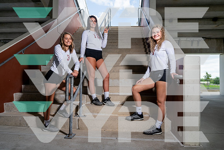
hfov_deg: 65.5
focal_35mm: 28
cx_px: 112
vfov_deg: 46.4
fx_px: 174
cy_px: 75
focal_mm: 28
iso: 100
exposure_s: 1/125
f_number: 8
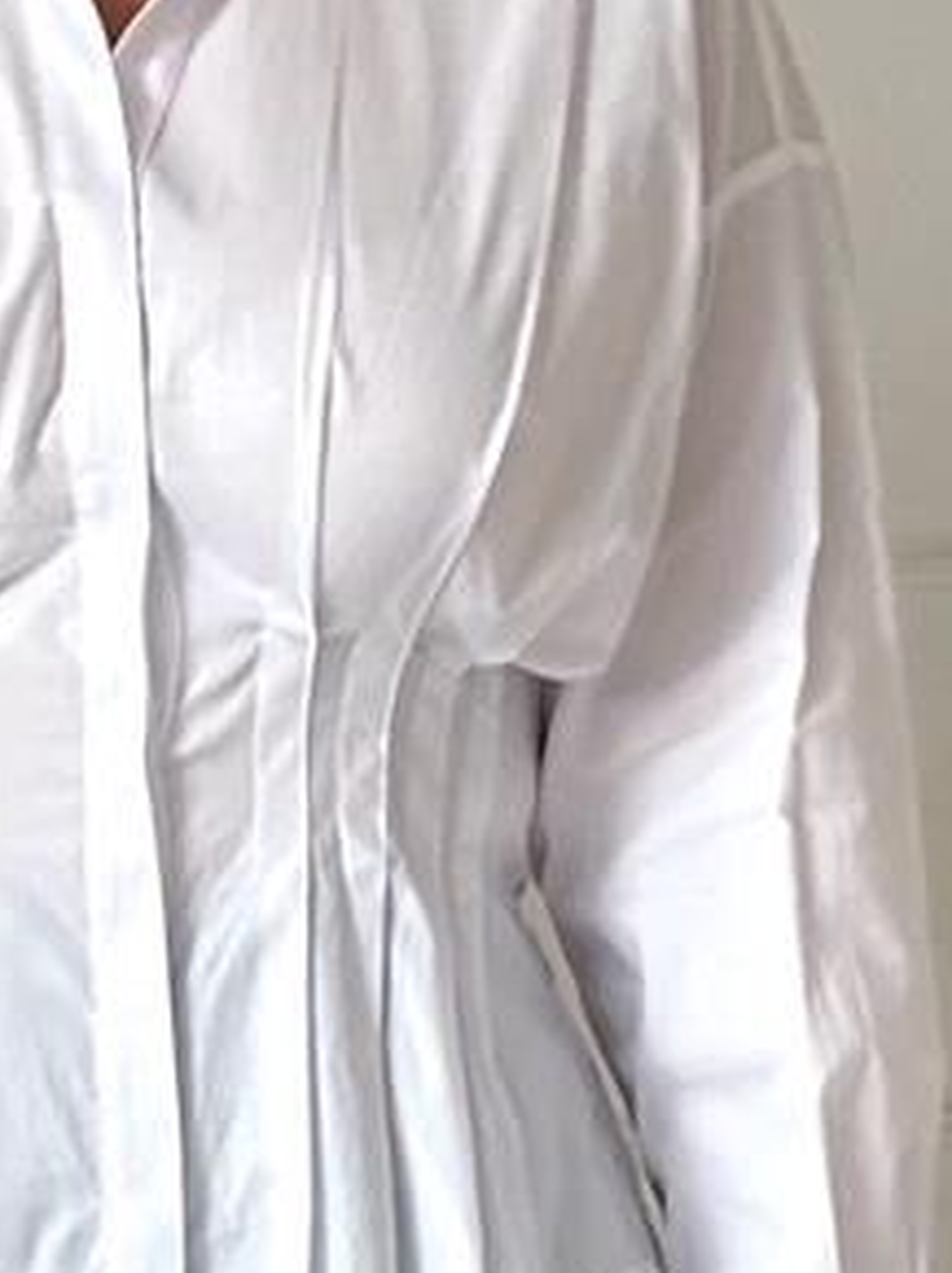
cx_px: 66
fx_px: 6133
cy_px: 382
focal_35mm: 167
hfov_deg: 8.8
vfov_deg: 11.8
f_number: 1.78
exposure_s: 1/62
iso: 250
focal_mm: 6.86
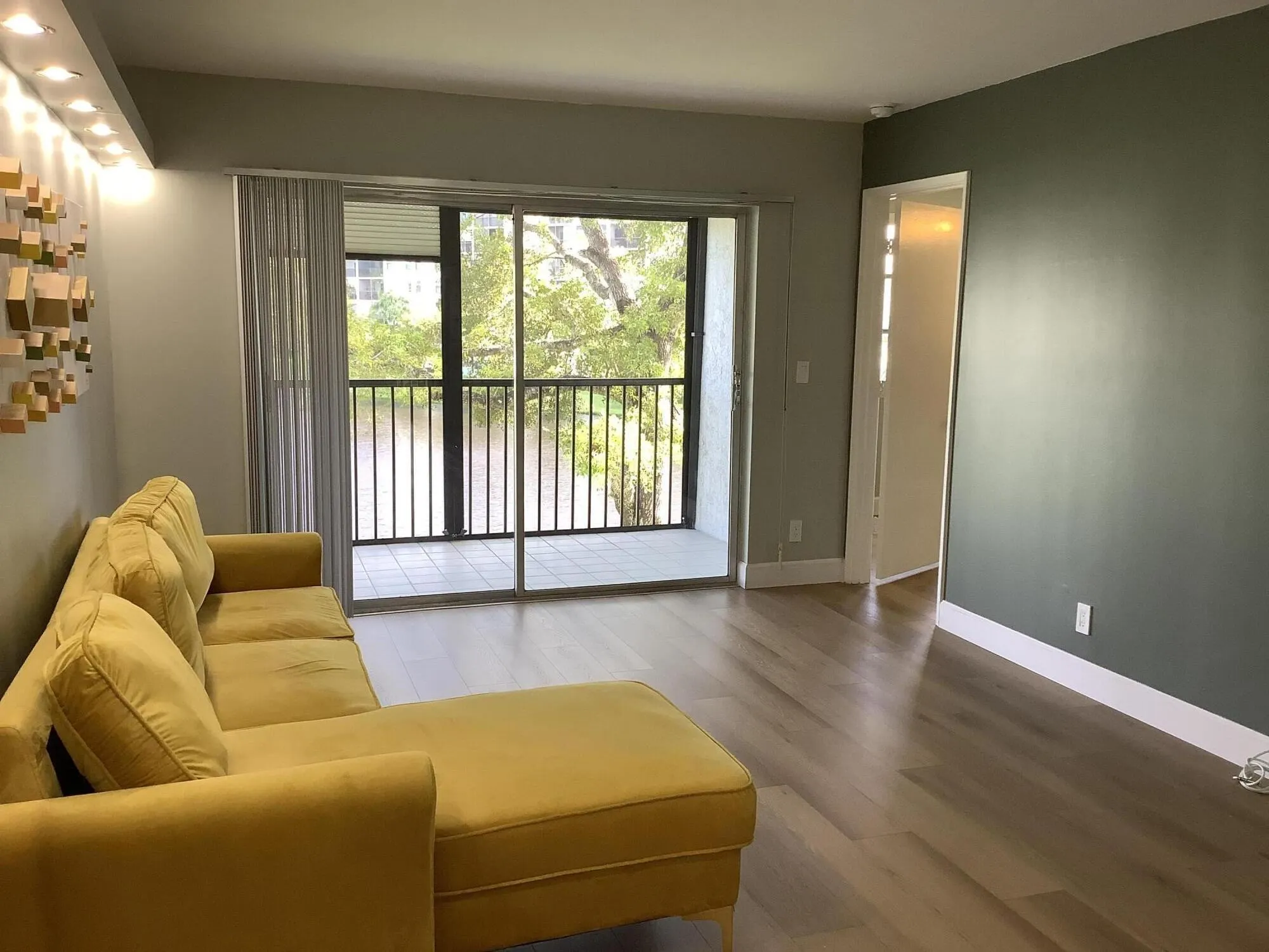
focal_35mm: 31
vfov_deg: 45.4
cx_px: 634
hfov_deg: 58.4
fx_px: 1136
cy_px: 476
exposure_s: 1/60
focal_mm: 3.3
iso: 50
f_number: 2.4
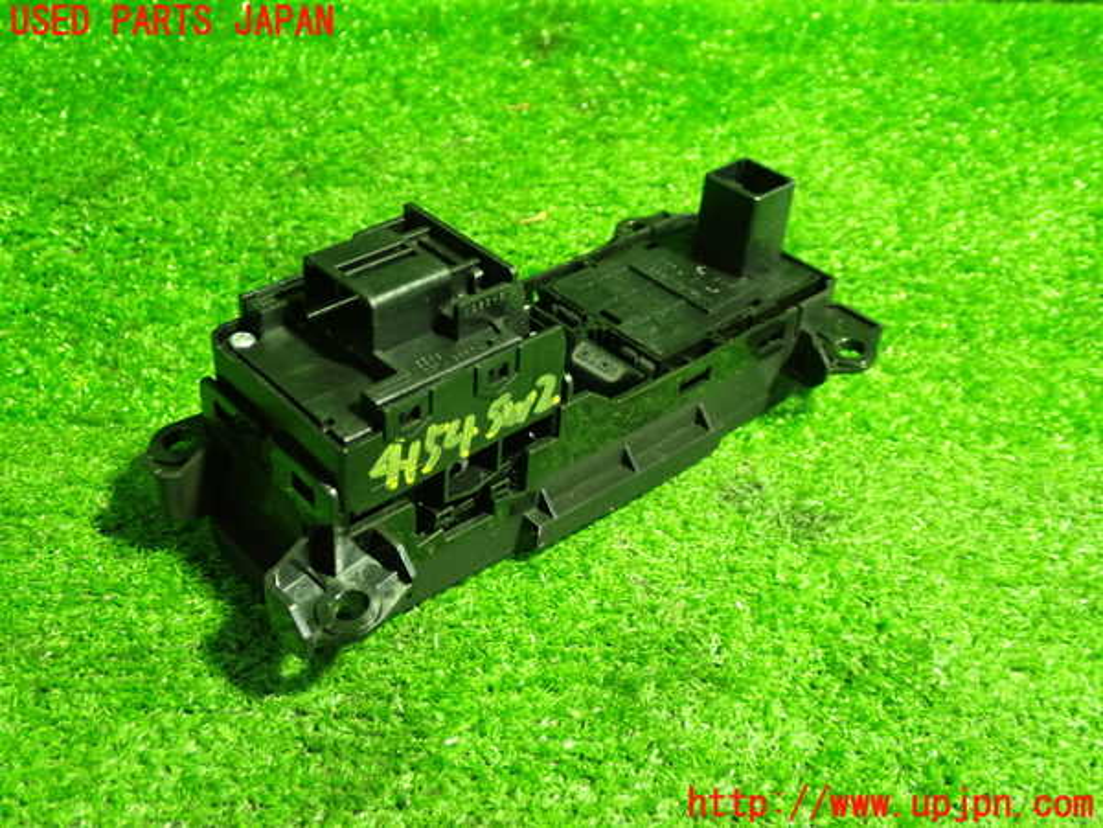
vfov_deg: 37.7
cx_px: 552
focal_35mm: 38
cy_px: 414
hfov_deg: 49.0
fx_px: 1211
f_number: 2.7
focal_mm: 6.83
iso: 800
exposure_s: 1/25
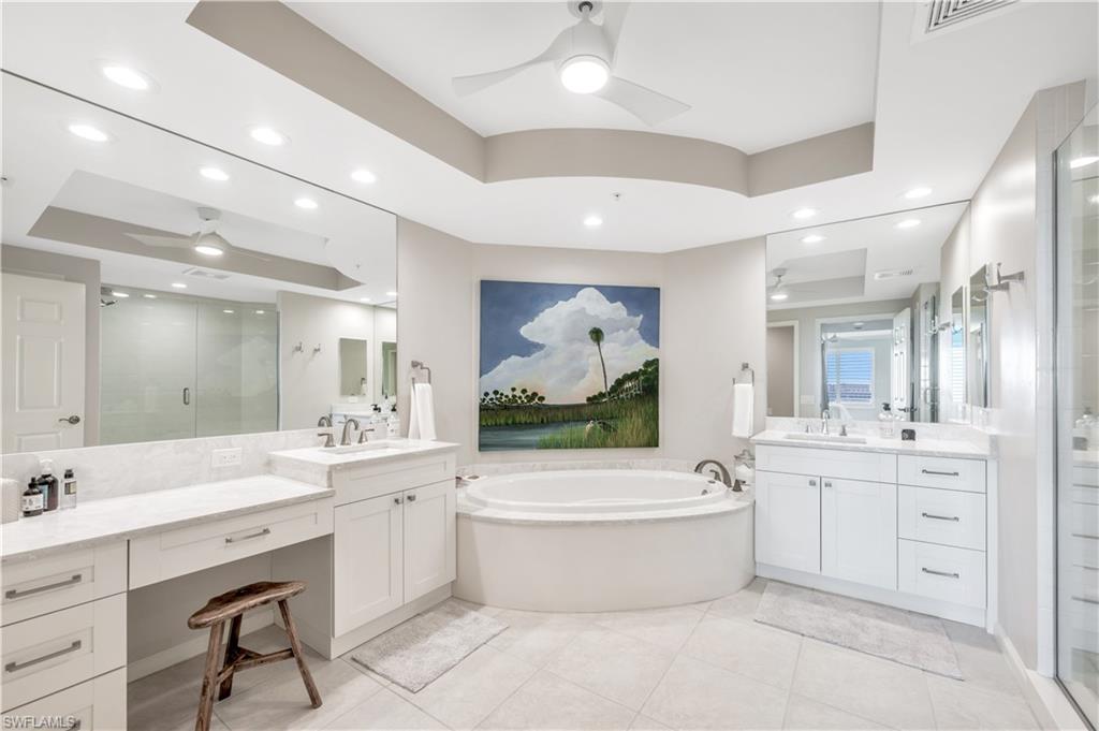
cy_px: 366
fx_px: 427
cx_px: 550
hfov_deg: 104.3
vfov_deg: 81.1
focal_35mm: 14
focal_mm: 14
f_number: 11
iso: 125
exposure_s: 1/5
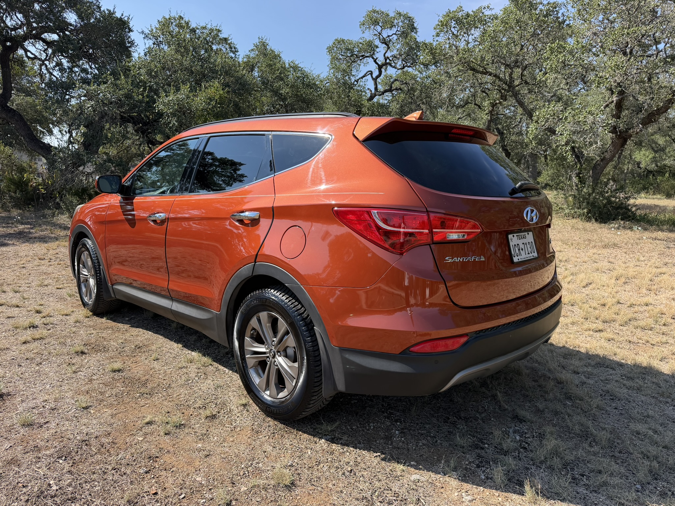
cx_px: 338
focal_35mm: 24
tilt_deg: -8.6
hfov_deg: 71.6
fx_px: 468
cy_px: 253
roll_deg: -0.7
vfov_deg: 56.8
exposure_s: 1/2801
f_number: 1.78
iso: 100
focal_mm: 6.76
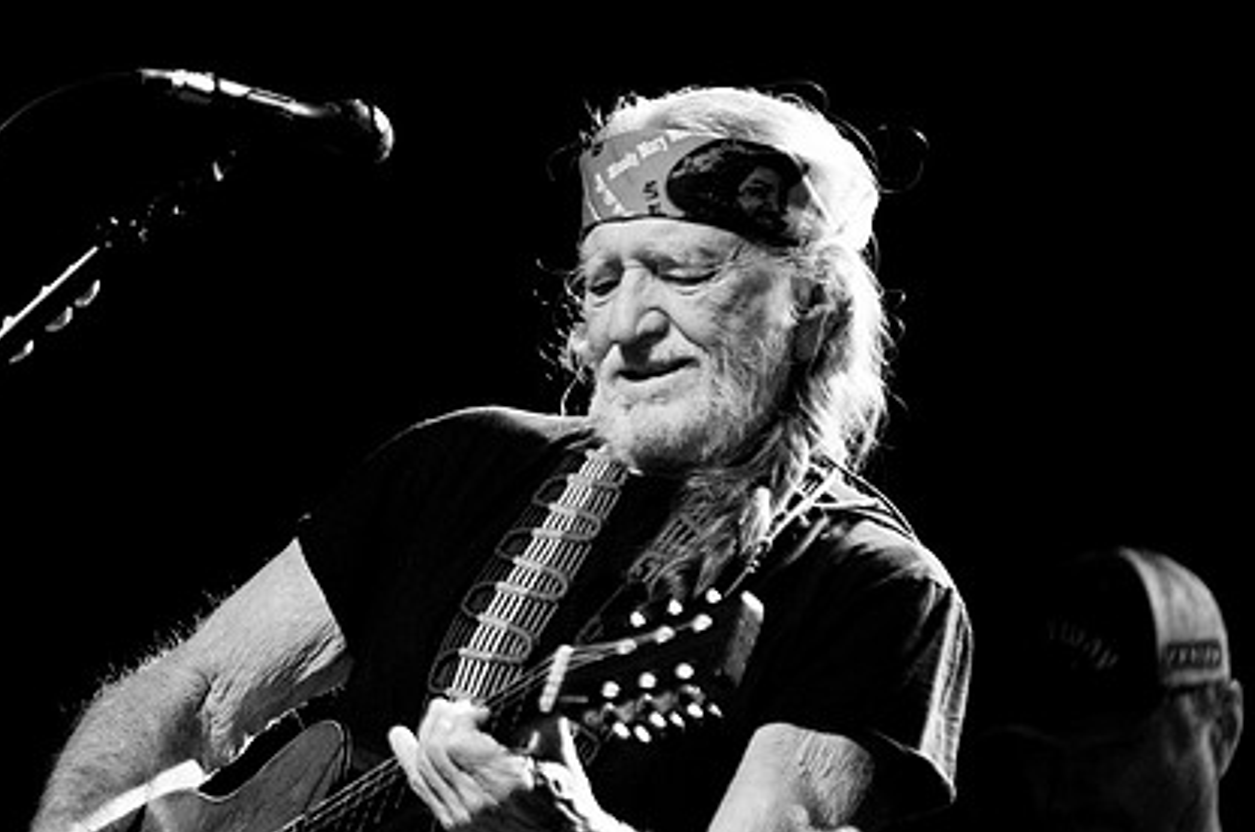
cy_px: 520
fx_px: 14549
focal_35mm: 418
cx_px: 401
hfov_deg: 4.9
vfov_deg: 3.3
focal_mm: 200
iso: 800
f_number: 3.2
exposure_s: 1/200
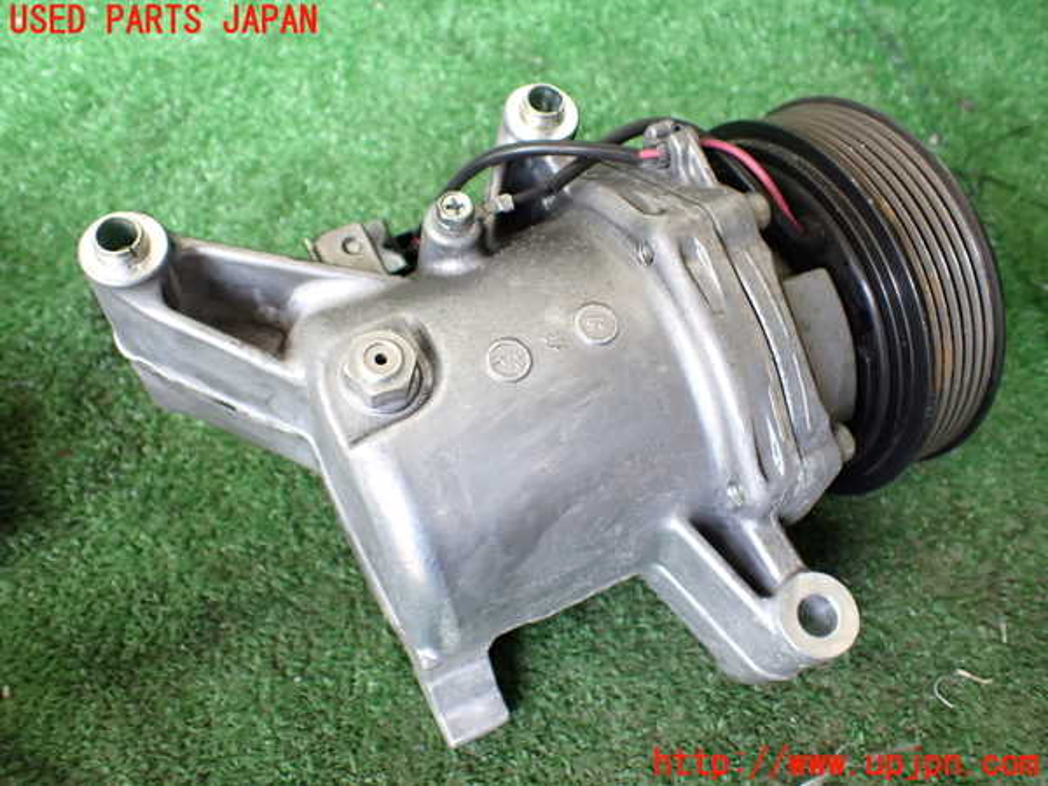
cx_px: 524
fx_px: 908
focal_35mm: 30
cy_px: 393
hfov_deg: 60.0
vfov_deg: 46.8
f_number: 2.3
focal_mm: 5.4
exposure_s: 1/125
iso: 400
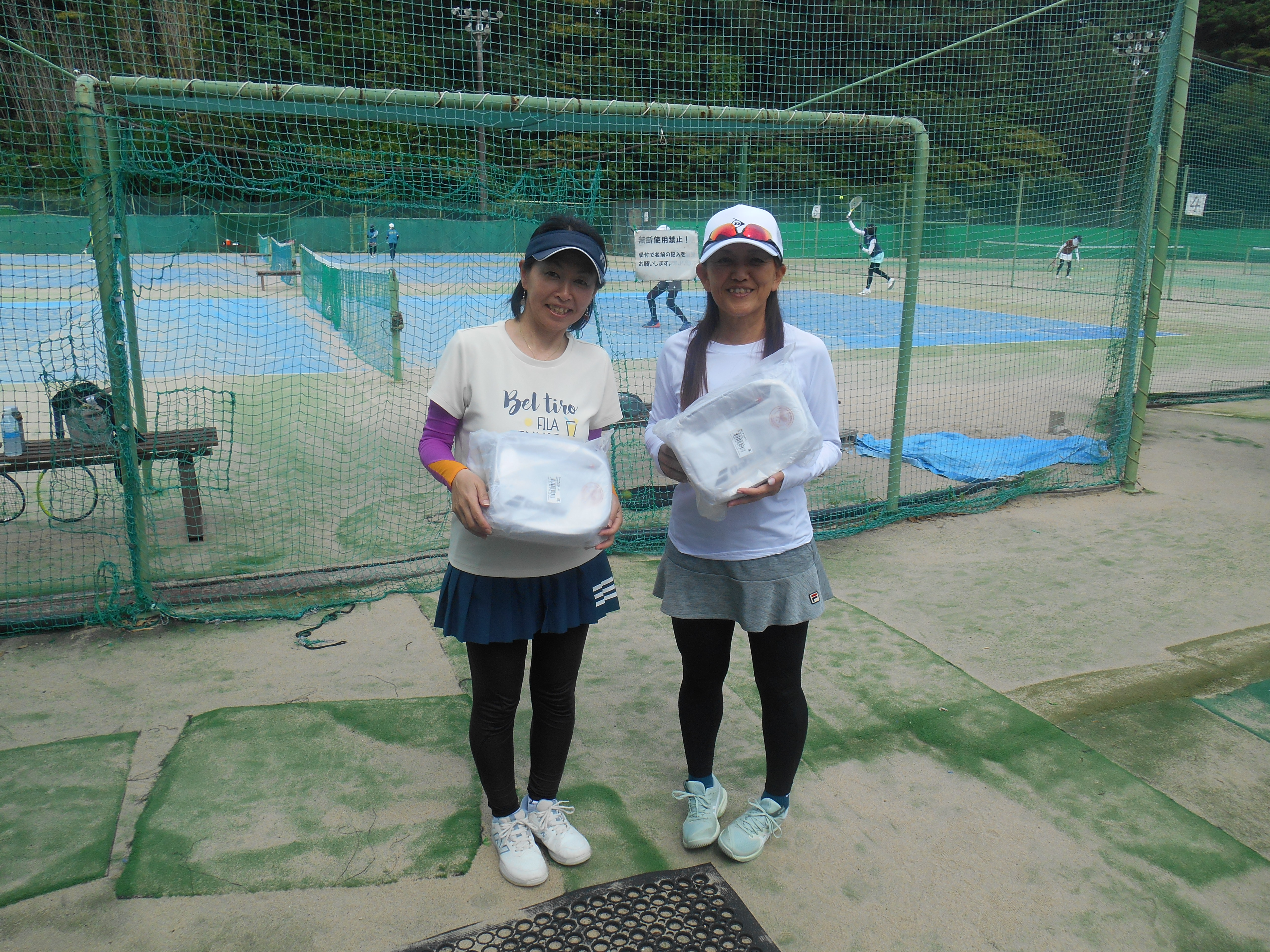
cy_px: 476
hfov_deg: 67.3
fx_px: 954
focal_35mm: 26
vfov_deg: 53.1
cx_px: 635
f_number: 3.4
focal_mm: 4.7
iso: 80
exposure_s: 1/640
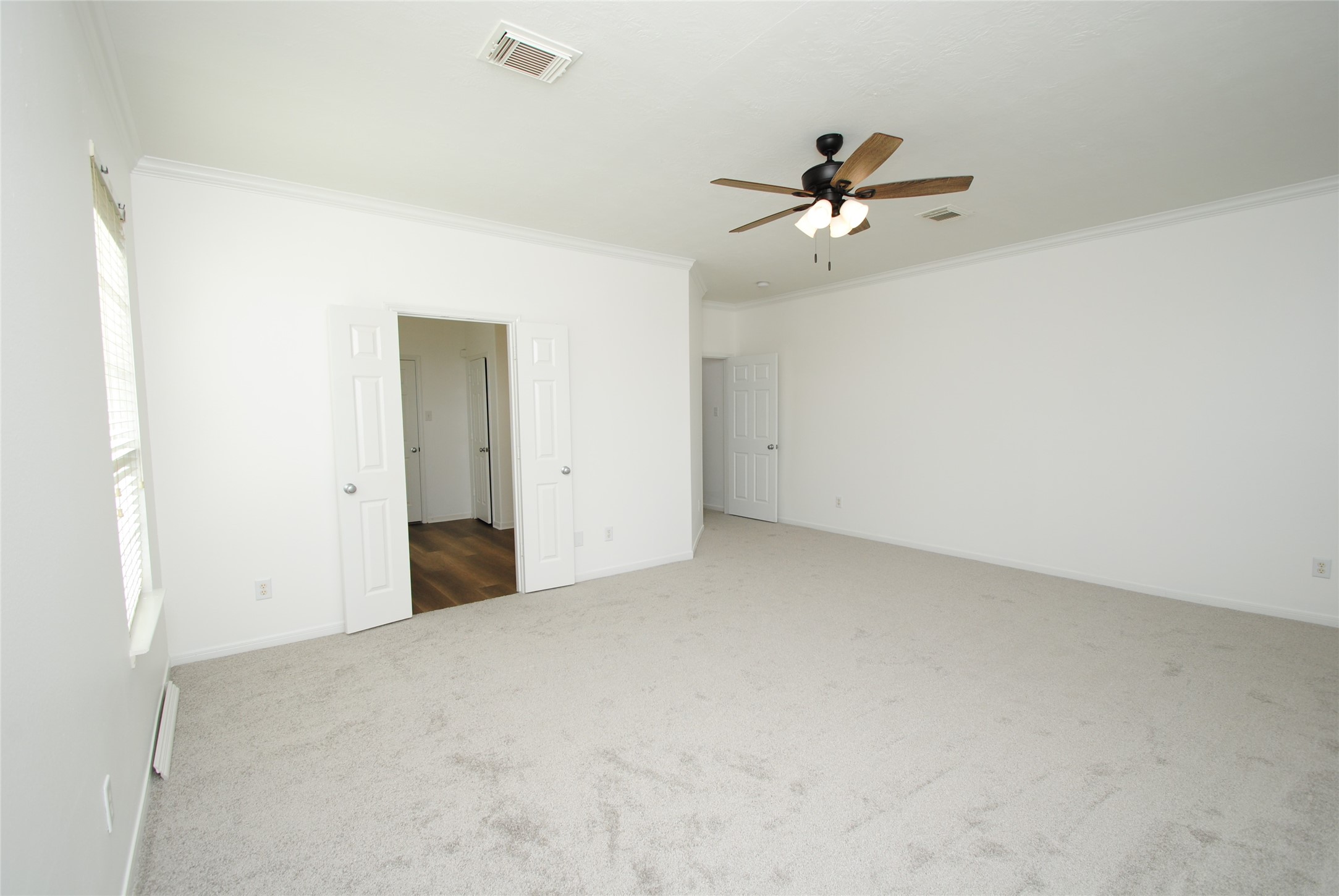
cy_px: 448
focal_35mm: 15
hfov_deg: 100.3
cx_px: 670
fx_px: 559
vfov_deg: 77.5
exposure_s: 1/125
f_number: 5.6
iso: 140
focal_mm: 10
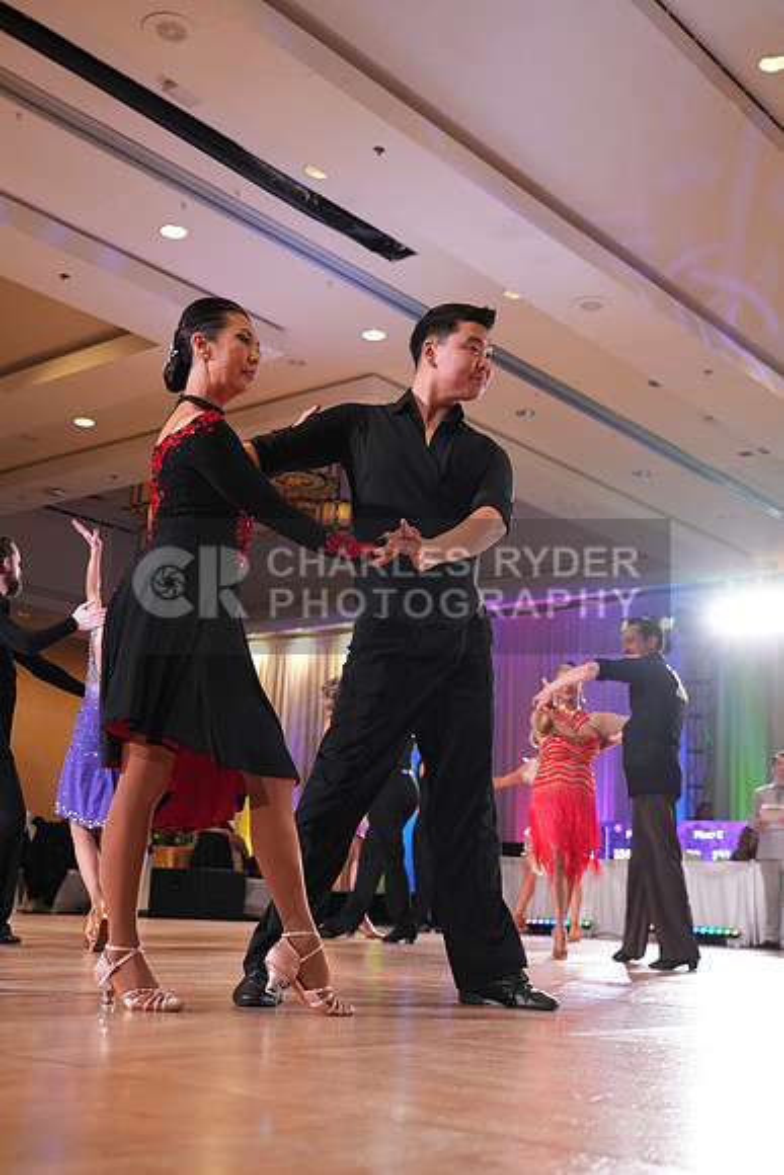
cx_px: 392
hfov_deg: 33.4
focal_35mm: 40
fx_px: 1306
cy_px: 588
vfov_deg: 48.4
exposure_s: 1/400
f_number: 4
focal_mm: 40
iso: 2500
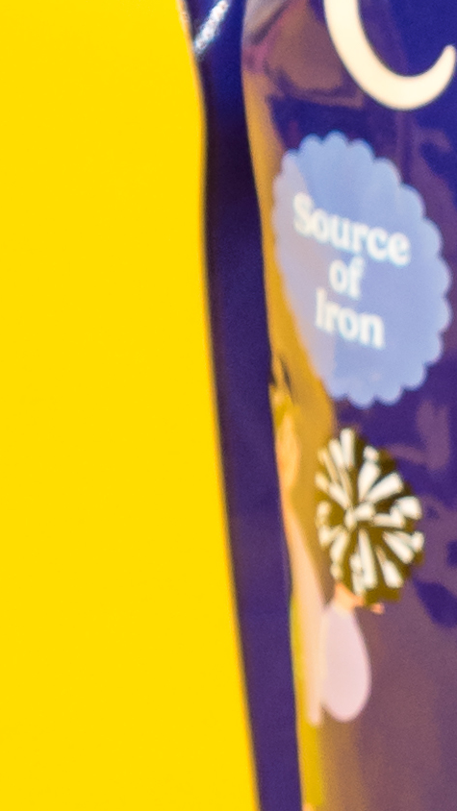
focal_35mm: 635
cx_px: 1587
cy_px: 848
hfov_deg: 1.9
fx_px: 13674
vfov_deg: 3.4
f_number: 8
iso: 640
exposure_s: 1/125
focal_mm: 85
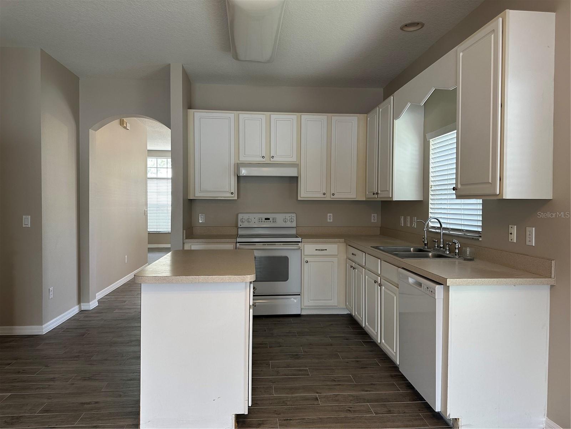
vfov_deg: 56.8
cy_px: 214
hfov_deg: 71.6
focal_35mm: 24
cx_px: 286
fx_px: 396
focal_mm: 6.86
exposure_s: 1/120
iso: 160
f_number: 1.78
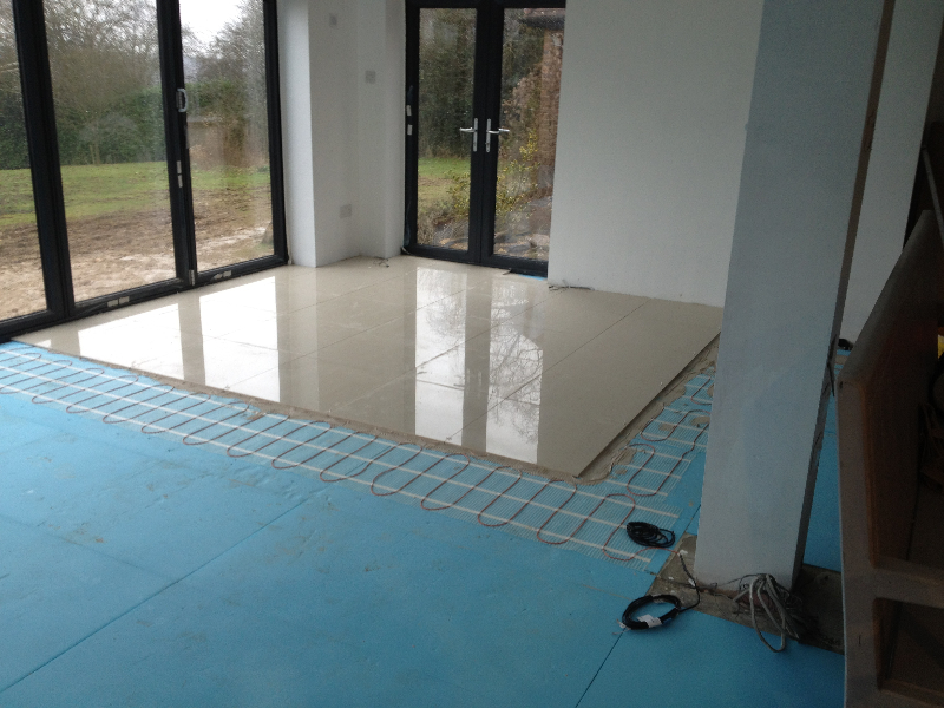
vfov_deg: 40.7
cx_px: 472
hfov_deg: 52.6
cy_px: 354
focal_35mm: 35
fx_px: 954
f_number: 2.4
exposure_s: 1/40
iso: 64
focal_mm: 4.28
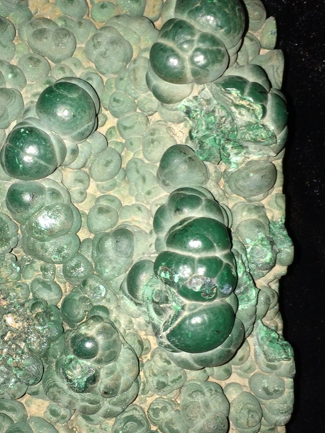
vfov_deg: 36.8
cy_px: 232
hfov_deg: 27.9
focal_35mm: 52
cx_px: 115
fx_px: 651
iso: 32
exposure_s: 1/28
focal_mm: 4.12
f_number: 2.2
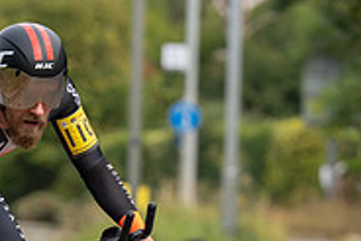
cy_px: 190
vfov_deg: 2.0
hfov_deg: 3.1
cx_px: 64
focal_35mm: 672
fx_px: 6744
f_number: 4
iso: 250
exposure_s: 1/1000
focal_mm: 157
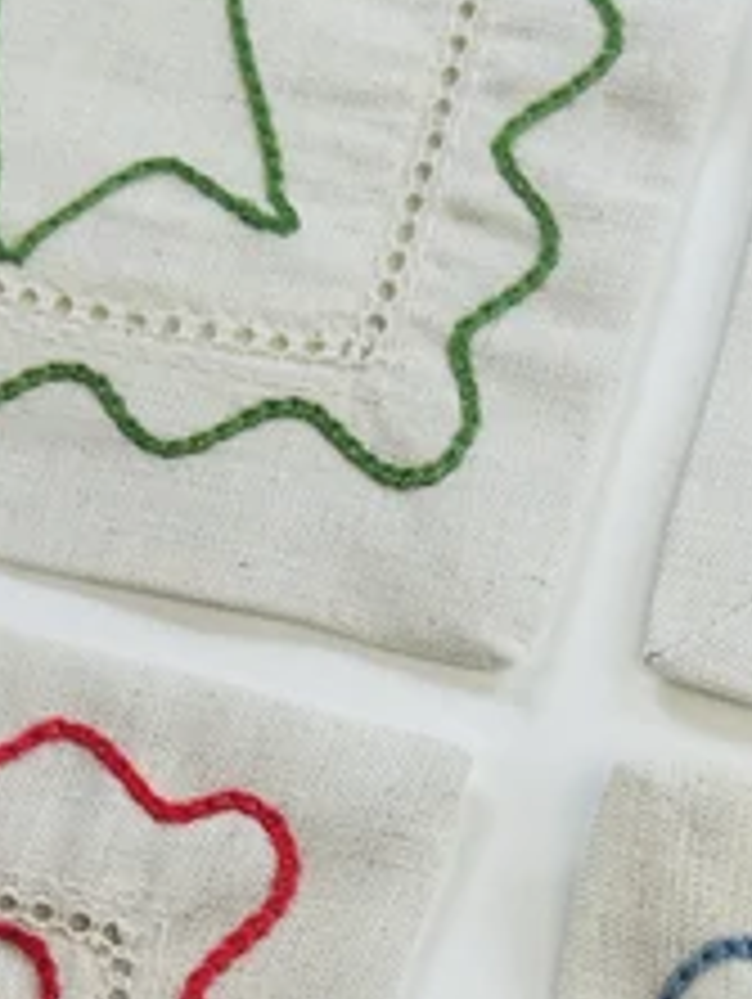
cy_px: 1120
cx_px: 594
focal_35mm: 103
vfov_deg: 18.3
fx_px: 2978
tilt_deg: -76.0
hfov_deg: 14.3
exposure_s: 1/486
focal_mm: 5.7
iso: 50
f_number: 1.5
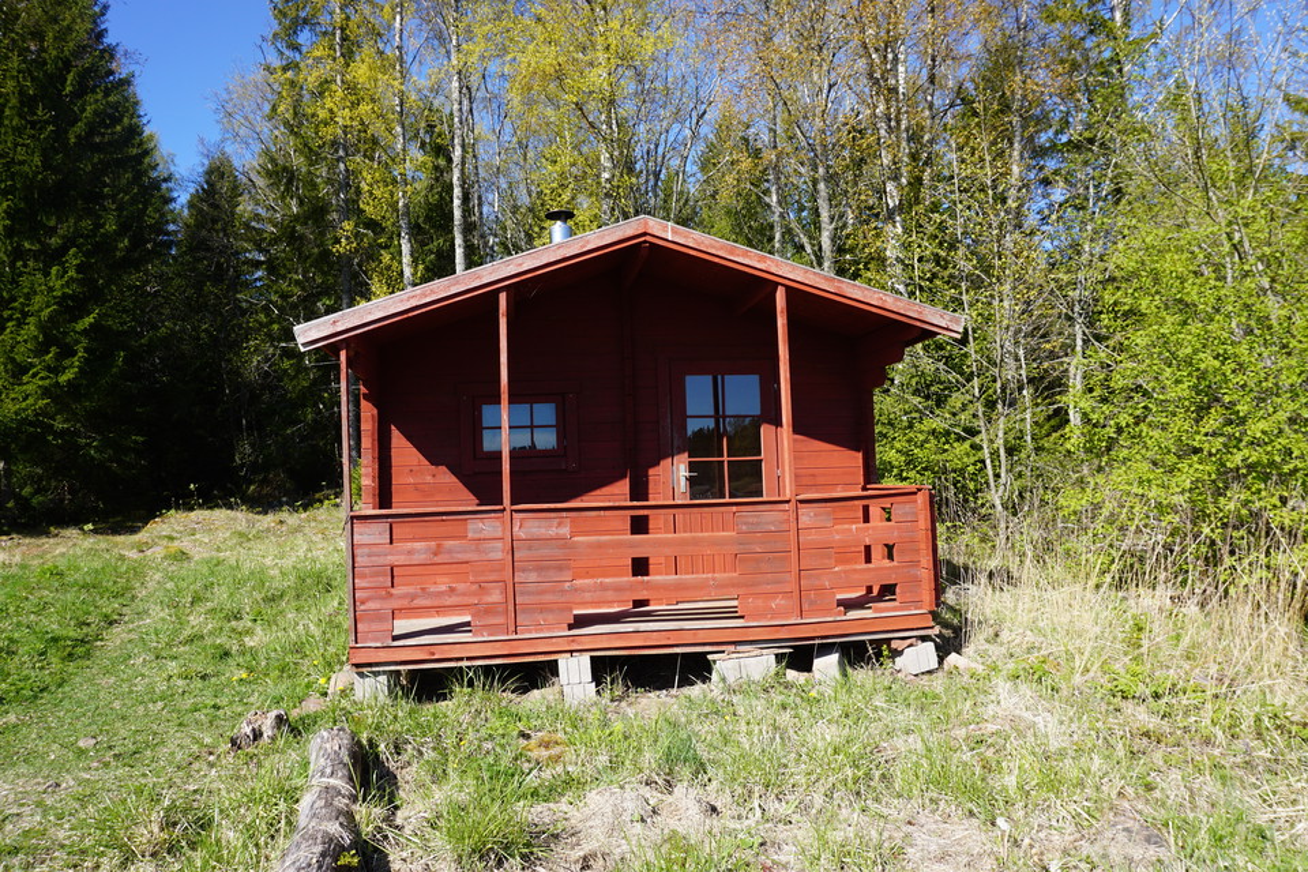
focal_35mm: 24
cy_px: 436
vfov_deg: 53.1
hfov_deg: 73.7
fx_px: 872
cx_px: 654
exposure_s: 1/100
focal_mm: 16
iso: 100
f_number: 9
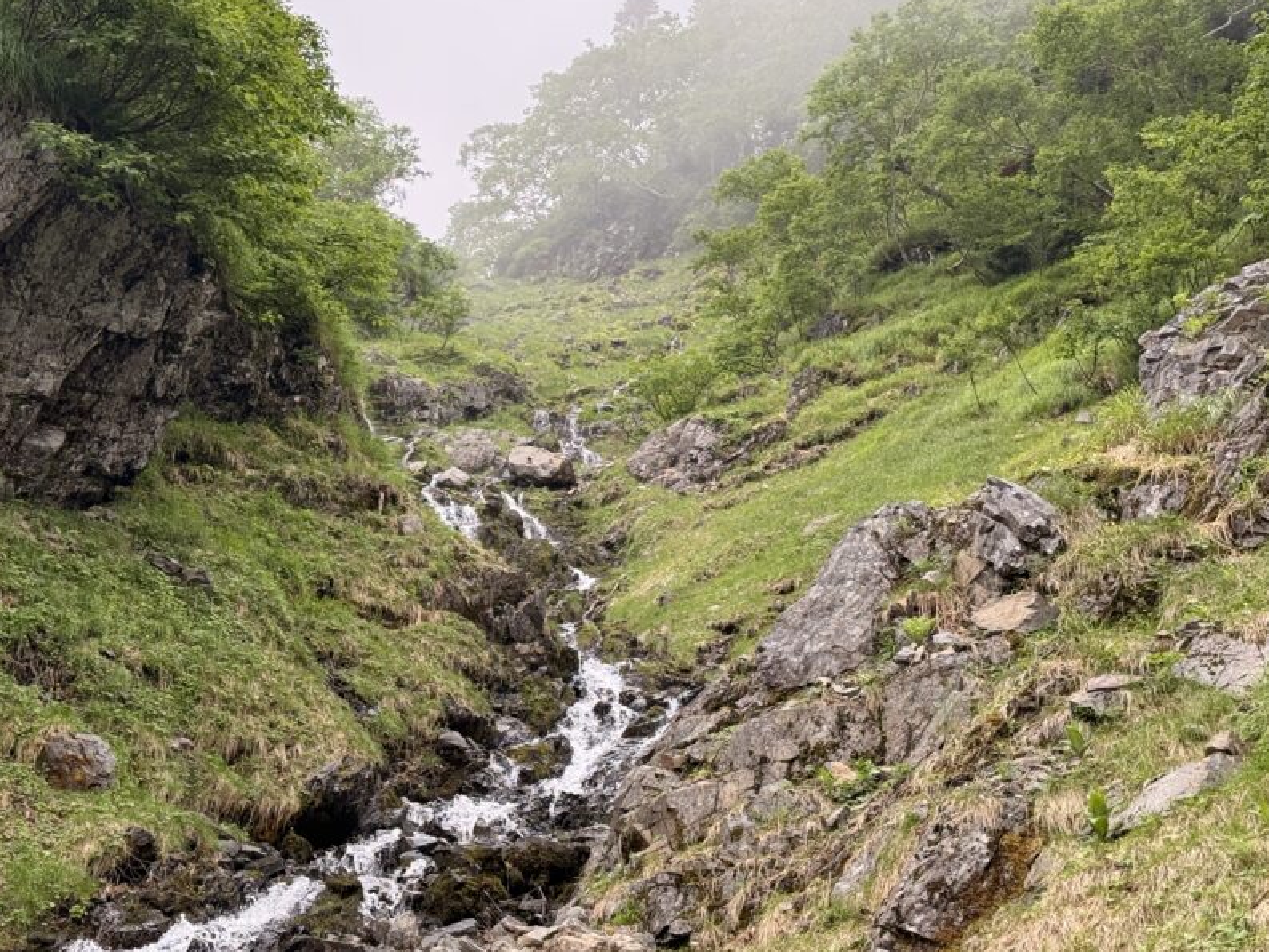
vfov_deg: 23.6
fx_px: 2273
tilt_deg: +31.9
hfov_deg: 31.2
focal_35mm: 62
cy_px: 398
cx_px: 550
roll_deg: -1.6
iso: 80
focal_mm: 6.76
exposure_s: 1/432
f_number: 1.78
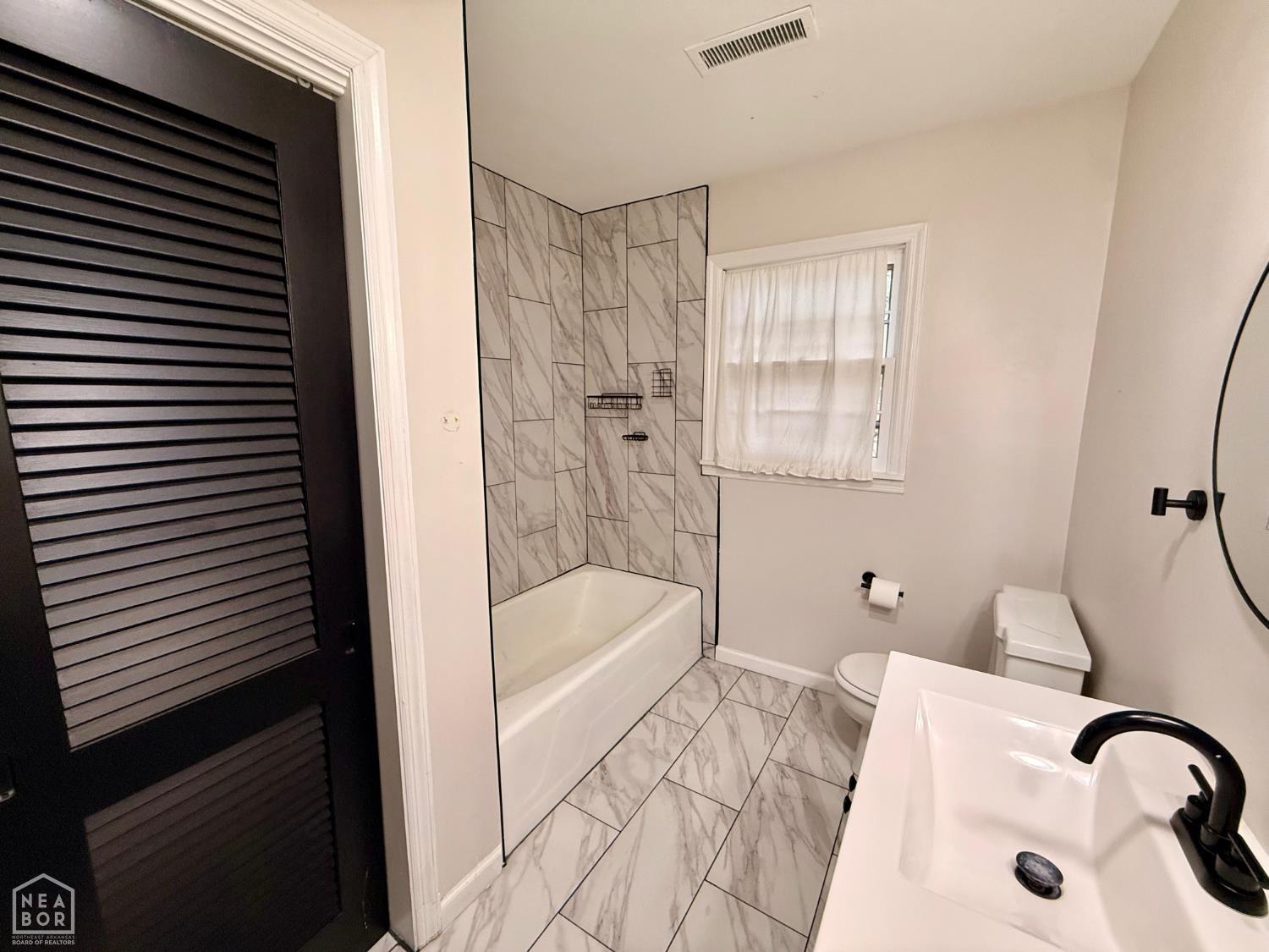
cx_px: 634
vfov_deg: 85.7
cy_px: 476
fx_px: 513
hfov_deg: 102.1
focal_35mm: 14
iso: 250
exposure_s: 1/120
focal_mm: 2.22
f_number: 2.2
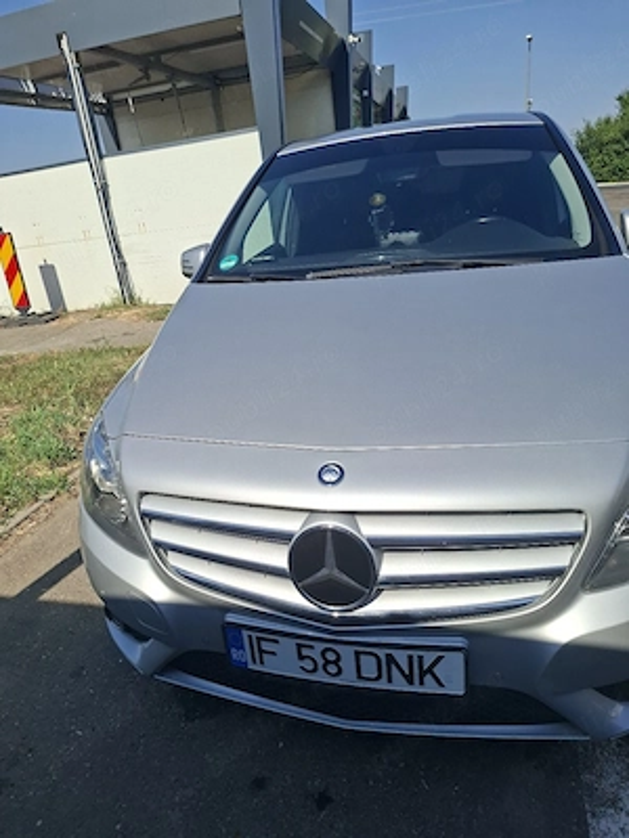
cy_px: 419
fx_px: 557
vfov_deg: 73.9
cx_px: 314
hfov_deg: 58.9
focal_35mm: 23
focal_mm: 5.54
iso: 50
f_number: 1.8
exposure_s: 1/3333
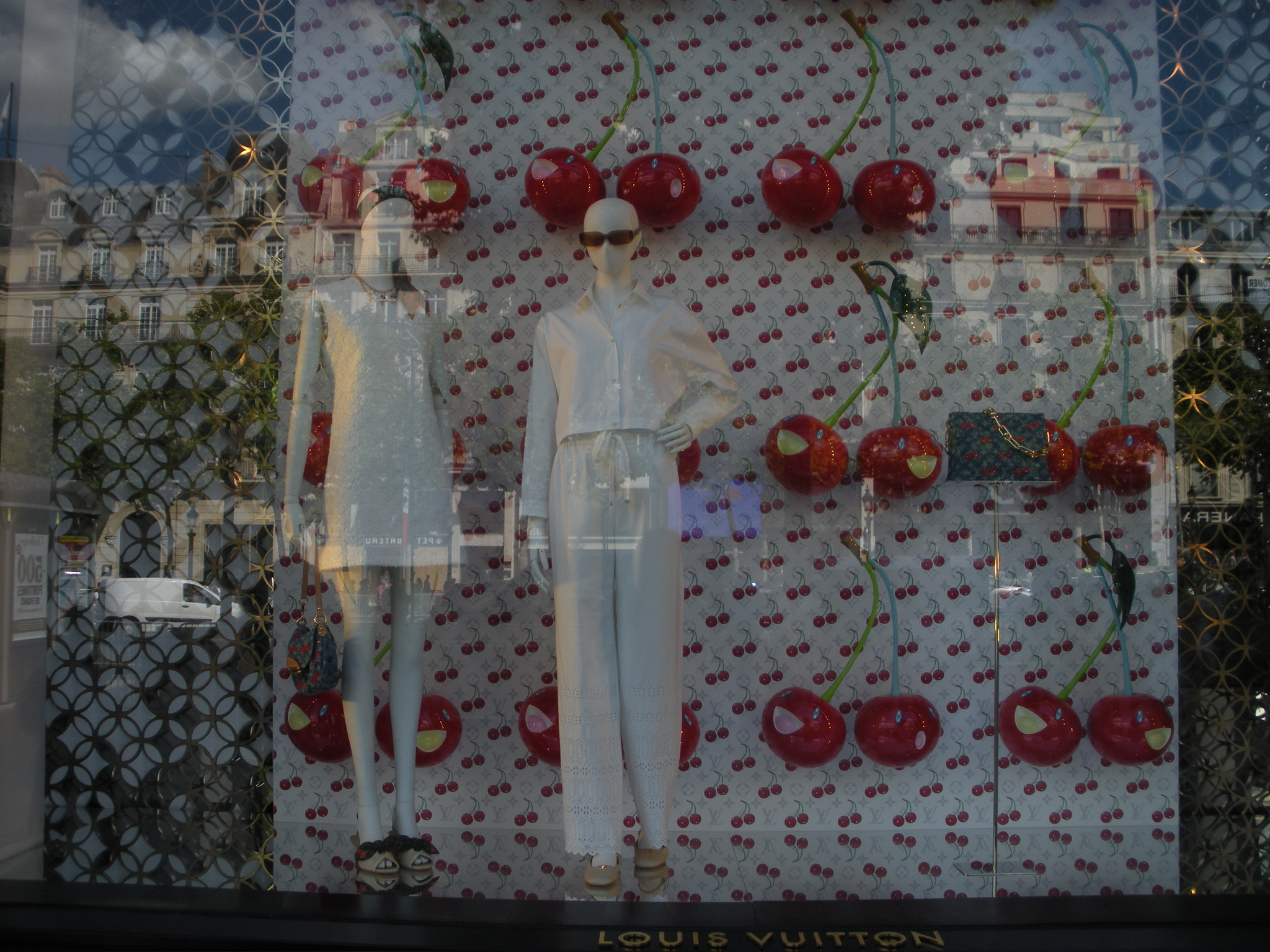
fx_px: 1321
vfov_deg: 39.7
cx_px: 635
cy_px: 476
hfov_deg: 51.4
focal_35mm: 36
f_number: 3.5
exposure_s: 1/290
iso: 64
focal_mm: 6.3
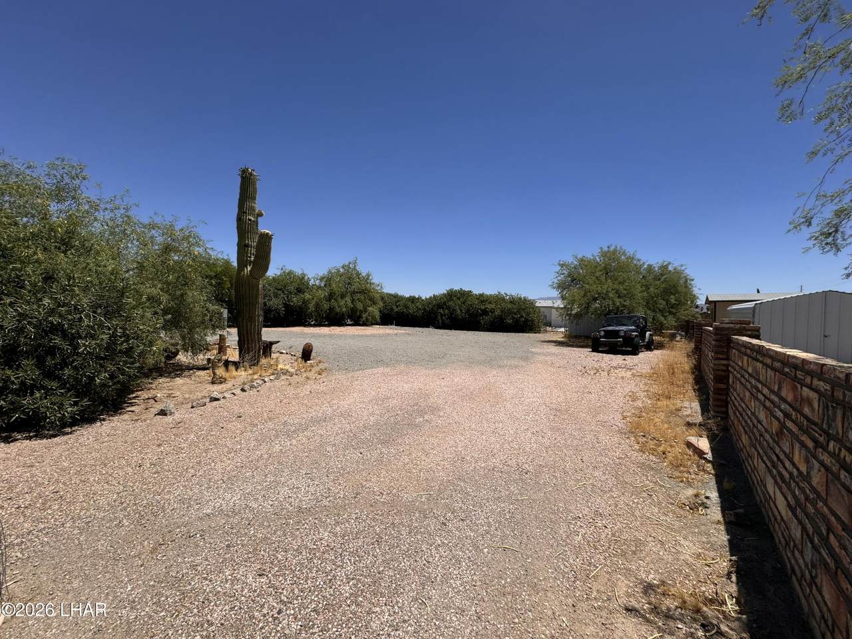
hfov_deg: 102.1
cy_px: 320
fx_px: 345
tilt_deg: -1.6
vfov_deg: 85.7
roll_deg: -1.2
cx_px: 426
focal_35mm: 14
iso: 50
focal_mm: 2.22
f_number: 2.2
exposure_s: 1/3390
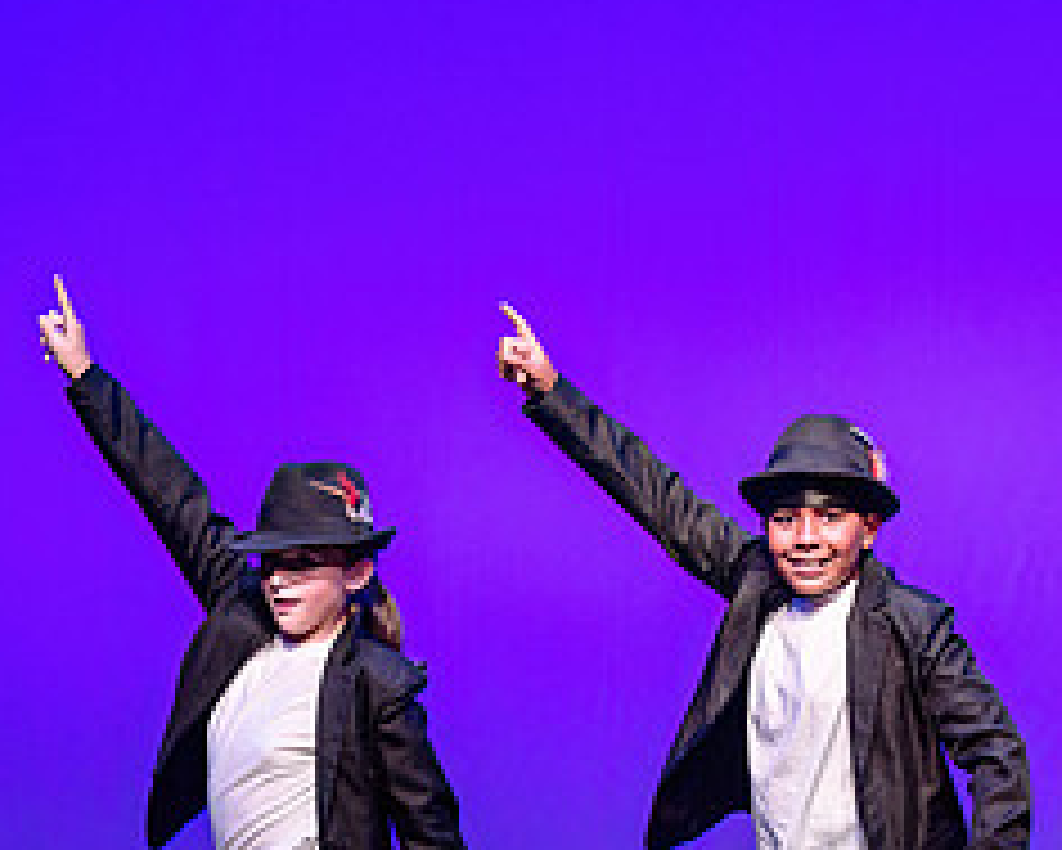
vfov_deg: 4.5
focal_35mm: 342
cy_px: 643
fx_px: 10754
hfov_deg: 5.6
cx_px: 998
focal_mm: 130
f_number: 2.8
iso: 1250
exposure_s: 1/320
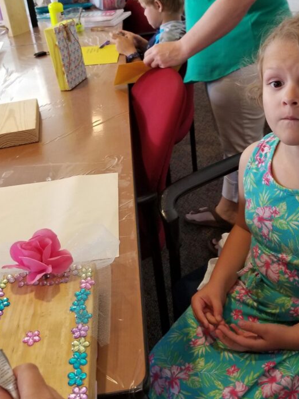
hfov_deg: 37.5
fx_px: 438
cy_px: 169
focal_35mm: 38
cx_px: 179
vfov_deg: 48.8
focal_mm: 4.25
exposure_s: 1/60
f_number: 1.7
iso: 160
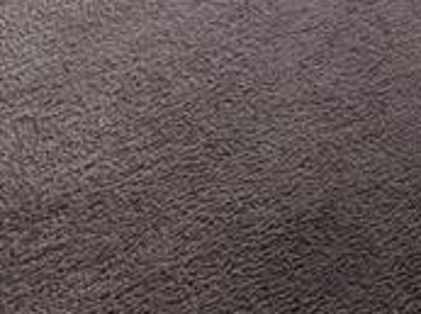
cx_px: 703
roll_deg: -0.4
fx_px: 1007
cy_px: -469
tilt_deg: -14.7
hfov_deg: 19.3
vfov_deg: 12.9
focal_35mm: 83
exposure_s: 1/121
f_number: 2.2
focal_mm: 2.22
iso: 200
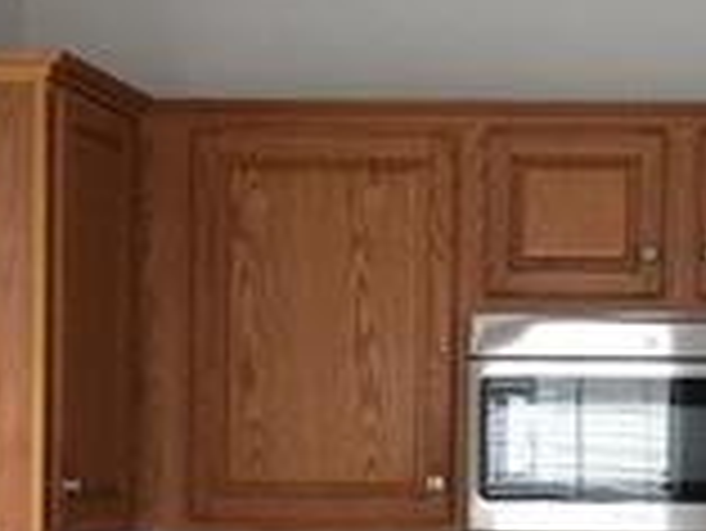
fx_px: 2408
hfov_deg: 16.4
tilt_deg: -1.1
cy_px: 477
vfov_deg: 12.5
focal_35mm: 118
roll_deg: -0.4
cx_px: 657
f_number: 2.2
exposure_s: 1/15
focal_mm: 4.15
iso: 64
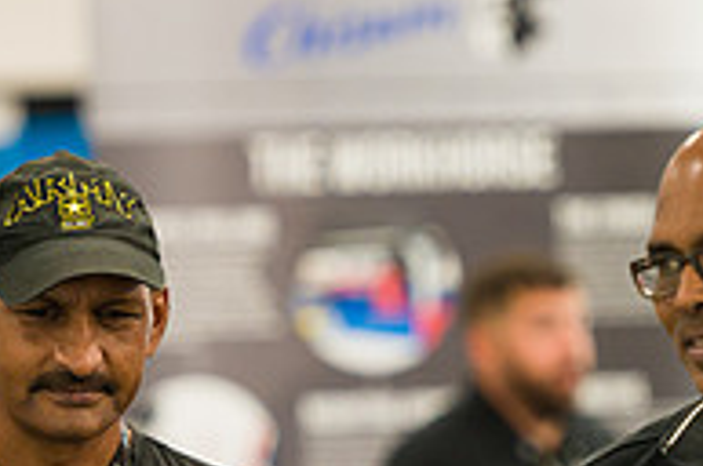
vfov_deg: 2.8
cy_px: 433
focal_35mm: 481
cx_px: 342
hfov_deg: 4.3
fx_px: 9377
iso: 1600
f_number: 3.2
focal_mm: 160
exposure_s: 1/200
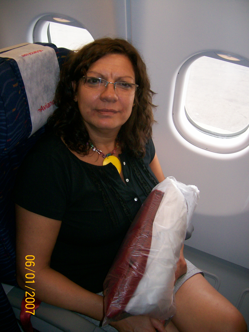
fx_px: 336
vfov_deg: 52.6
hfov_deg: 40.7
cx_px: 124
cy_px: 166
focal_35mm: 35
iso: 200
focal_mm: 5.8
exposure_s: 1/64
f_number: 2.8
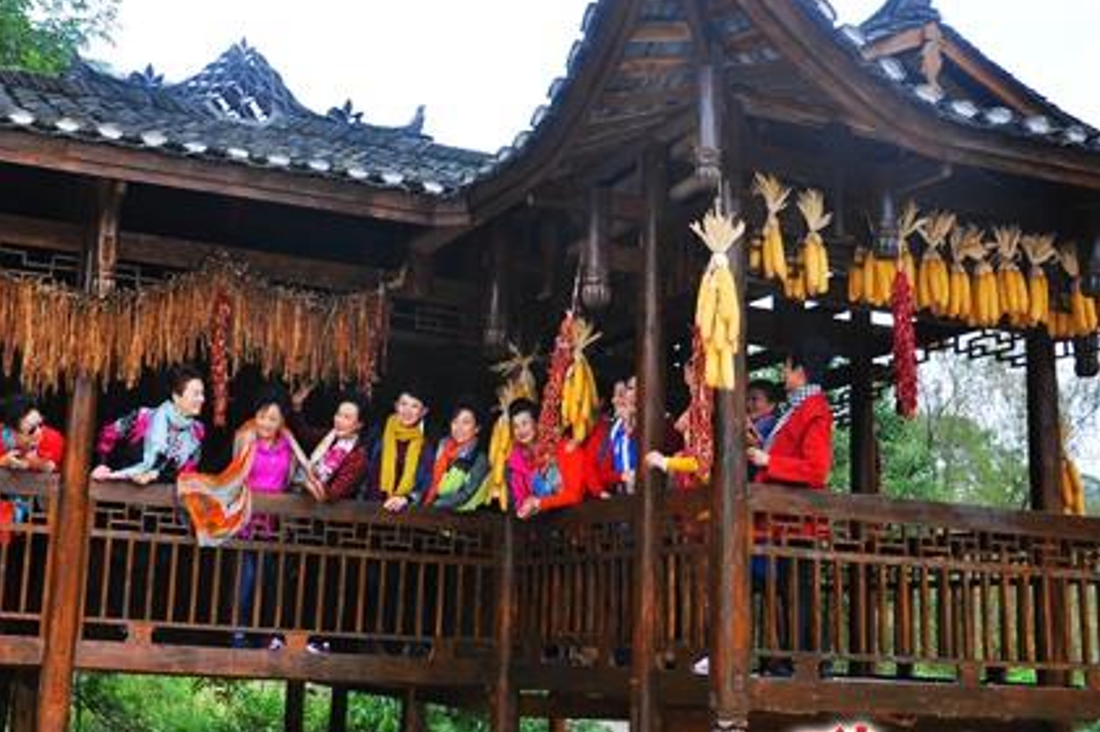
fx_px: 1435
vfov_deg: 28.6
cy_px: 375
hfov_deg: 41.4
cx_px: 363
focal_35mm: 47
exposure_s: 1/125
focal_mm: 22
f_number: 5.6
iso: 200
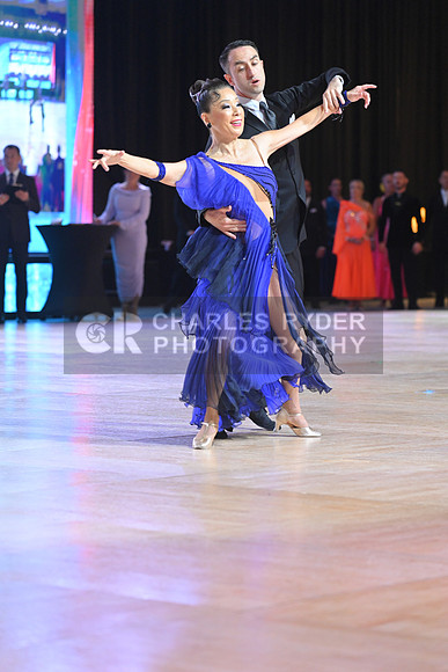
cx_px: 224
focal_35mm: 130
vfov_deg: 15.8
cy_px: 336
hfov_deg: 10.6
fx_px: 2425
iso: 2000
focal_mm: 130
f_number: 4
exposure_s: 1/250
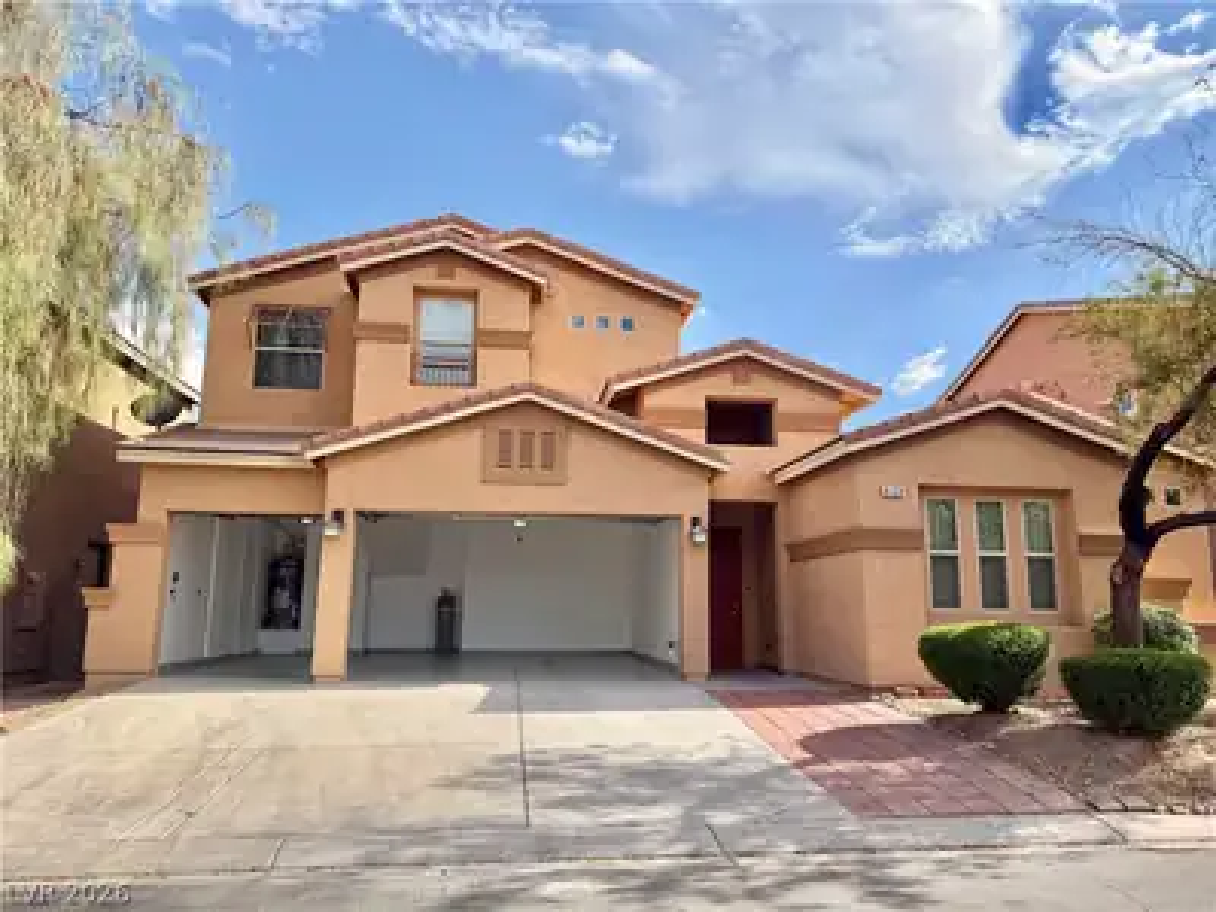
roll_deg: +0.0
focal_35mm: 24
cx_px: 608
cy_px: 456
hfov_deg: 71.6
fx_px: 843
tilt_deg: +10.7
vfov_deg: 56.8
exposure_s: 1/5319
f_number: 1.78
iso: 80
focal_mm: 6.76
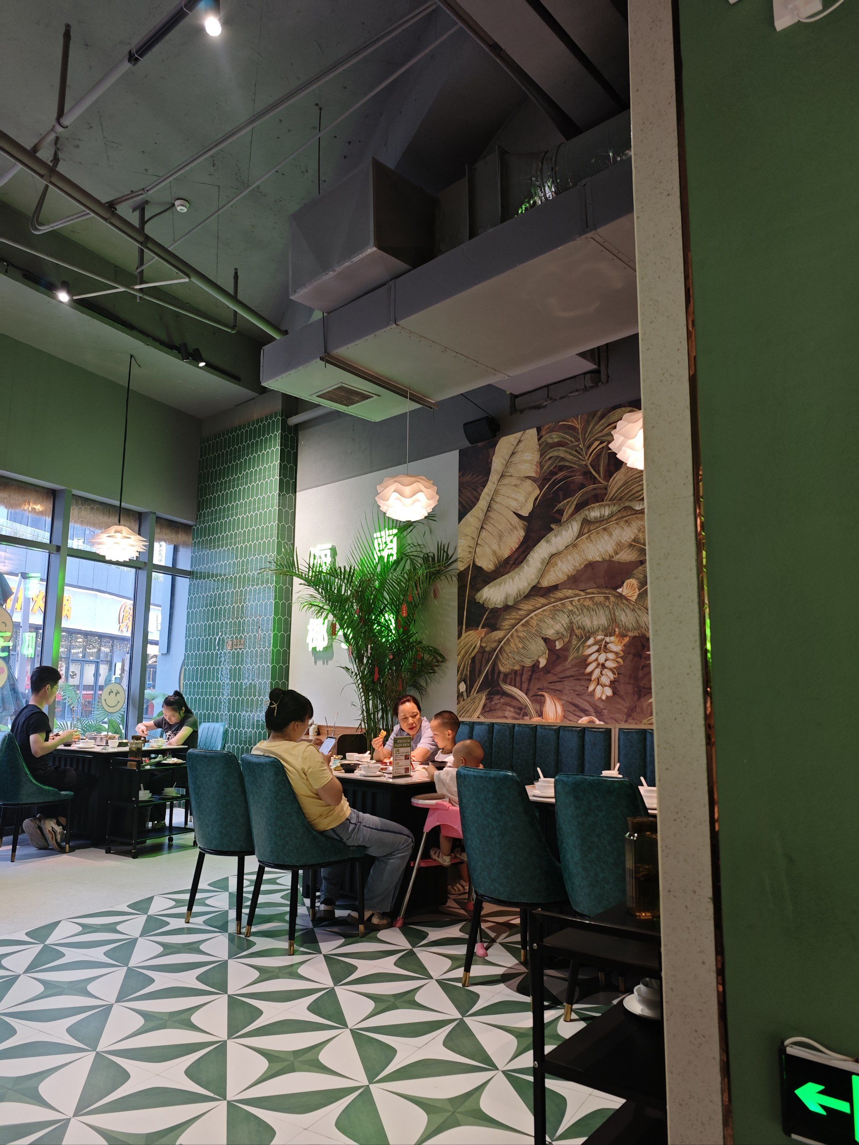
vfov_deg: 73.9
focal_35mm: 23
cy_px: 572
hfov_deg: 58.9
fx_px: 761
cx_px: 430
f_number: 1.42
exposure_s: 1/100
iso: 250
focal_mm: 6.68
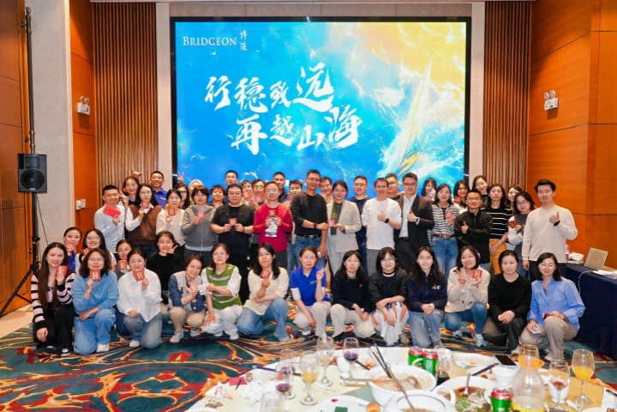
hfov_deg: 71.5
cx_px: 308
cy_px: 206
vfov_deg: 51.3
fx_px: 428
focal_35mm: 25
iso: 1250
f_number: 4
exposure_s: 1/161
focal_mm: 25
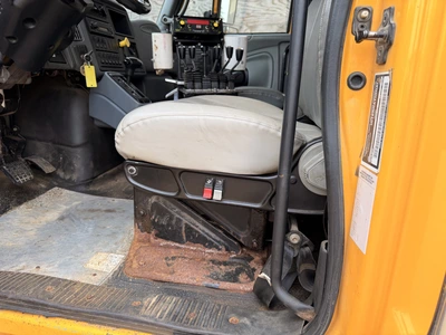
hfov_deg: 71.6
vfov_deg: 56.8
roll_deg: -3.0
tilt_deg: -9.3
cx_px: 223
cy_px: 168
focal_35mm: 24
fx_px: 309
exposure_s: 1/391
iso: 80
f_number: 1.78
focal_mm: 6.76
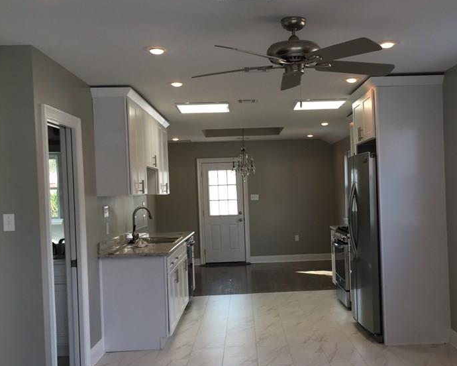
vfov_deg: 35.6
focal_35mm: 42
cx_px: 277
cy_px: 204
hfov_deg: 43.6
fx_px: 568
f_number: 2.2
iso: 40
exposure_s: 1/120
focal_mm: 4.15
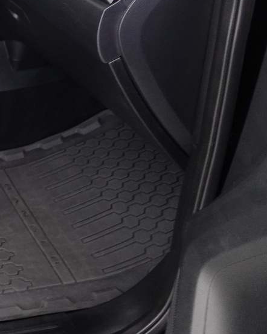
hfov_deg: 18.6
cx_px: -197
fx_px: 652
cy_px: 57
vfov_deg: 28.0
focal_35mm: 66
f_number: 1.8
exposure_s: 1/13
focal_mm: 9.4
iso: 800
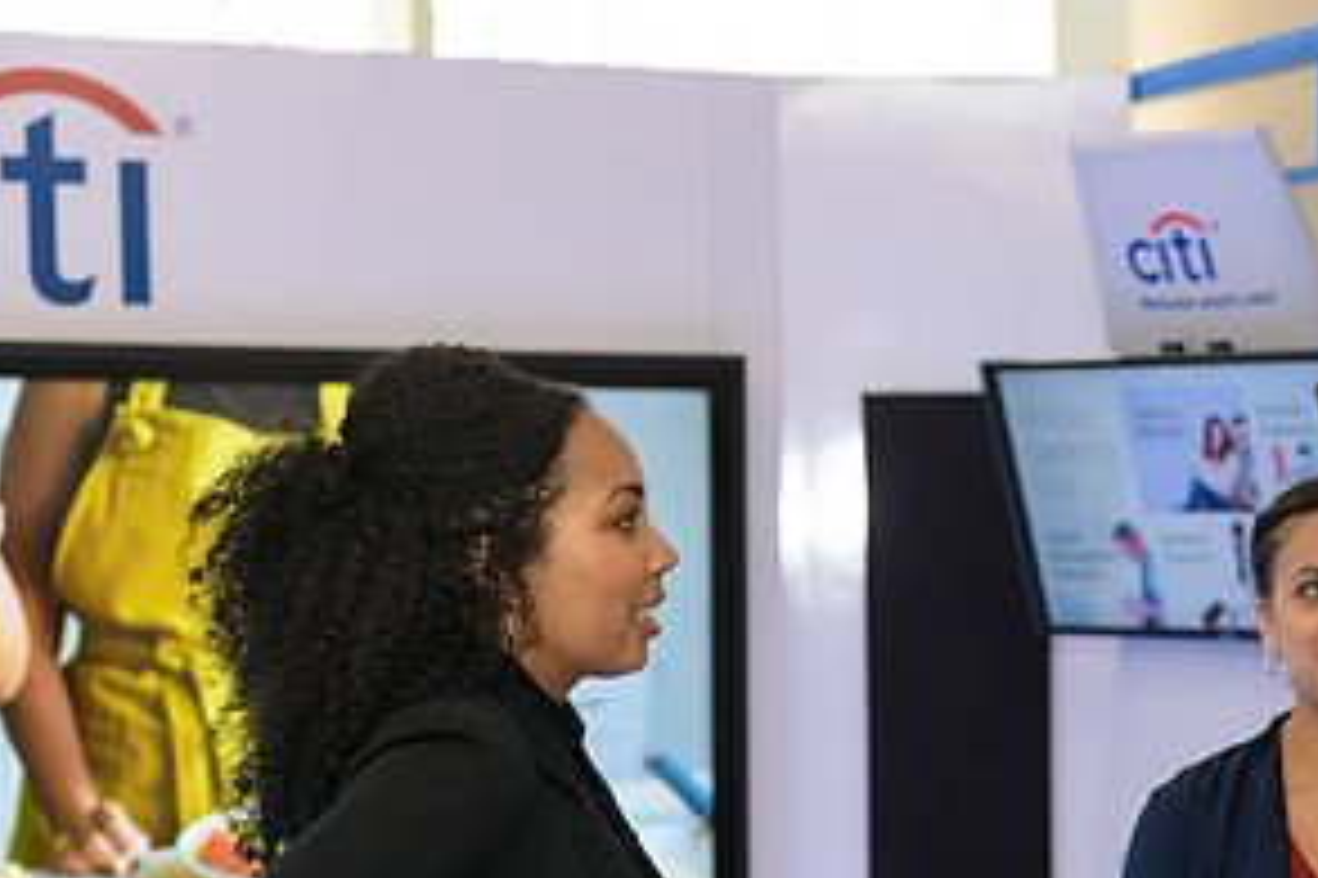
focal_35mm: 111
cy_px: 786
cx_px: 1156
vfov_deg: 12.2
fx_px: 4061
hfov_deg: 18.2
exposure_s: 1/125
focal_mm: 56
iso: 400
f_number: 3.2
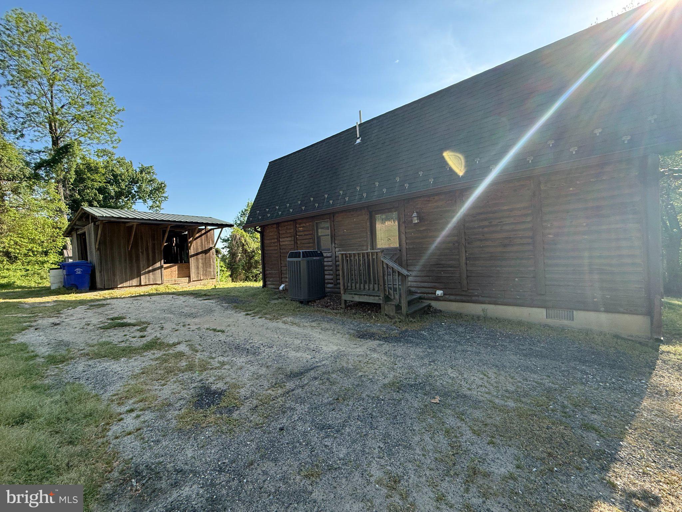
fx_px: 276
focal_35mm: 14
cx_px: 341
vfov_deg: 85.7
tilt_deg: +0.1
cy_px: 256
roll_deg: +2.8
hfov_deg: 102.1
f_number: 2.2
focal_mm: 2.22
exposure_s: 1/672
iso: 50
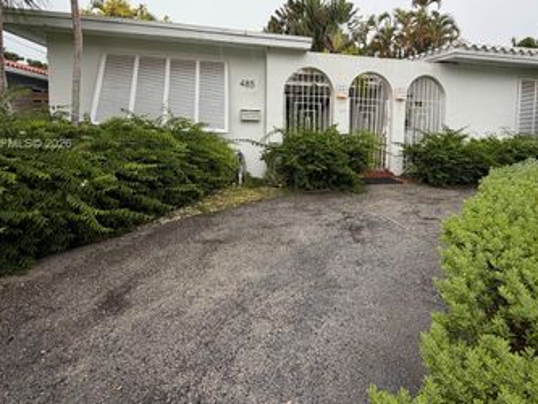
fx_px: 326
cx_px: 318
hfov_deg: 78.2
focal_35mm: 21
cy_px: 145
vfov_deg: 62.3
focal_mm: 2.22
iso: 40
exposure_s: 1/138
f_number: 2.2
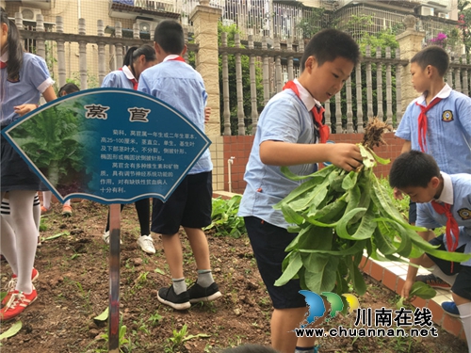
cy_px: 176
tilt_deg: +1.4
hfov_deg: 61.7
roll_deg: +2.3
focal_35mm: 29
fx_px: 395
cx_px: 236
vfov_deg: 48.2
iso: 25
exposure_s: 1/257
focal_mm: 4.15
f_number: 2.2
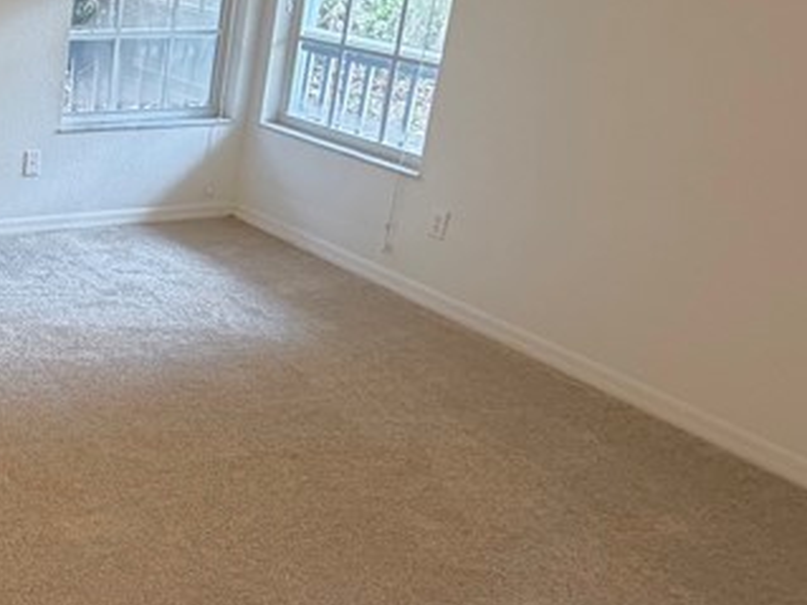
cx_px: -202
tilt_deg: -17.4
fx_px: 1049
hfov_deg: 33.0
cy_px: 180
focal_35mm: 45
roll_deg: +0.0
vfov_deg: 31.8
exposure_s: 1/120
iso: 320
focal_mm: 2.22
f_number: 2.2
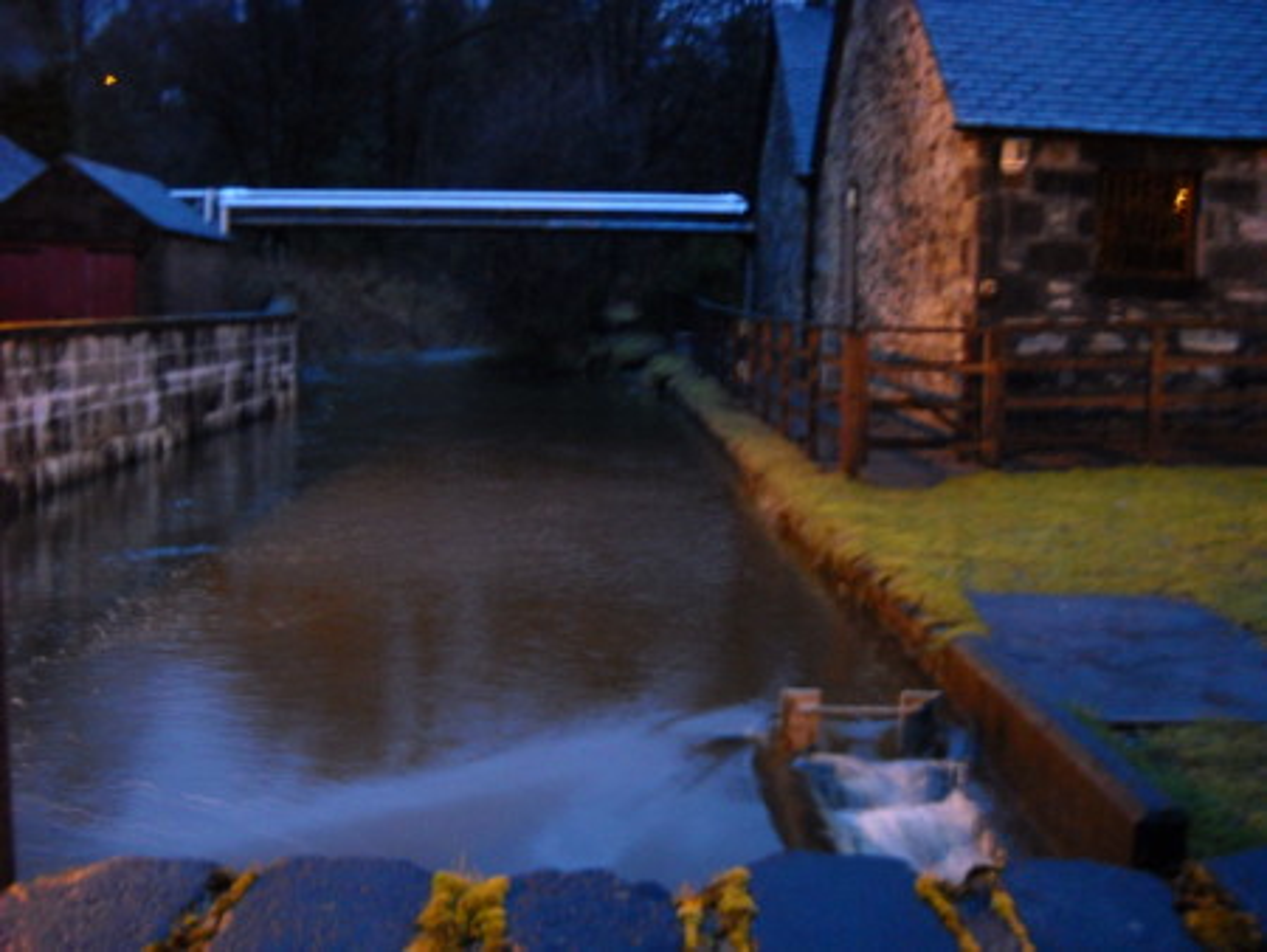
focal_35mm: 41
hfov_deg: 45.8
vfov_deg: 35.2
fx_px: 1501
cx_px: 634
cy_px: 476
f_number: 3.1
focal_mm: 6.72
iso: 400
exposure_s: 1/2
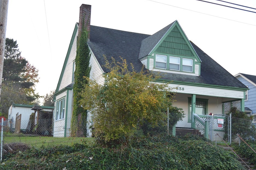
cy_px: 94
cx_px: 136
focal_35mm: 56
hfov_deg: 35.7
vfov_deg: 24.1
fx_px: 398
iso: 400
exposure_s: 1/125
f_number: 4.8
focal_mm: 32
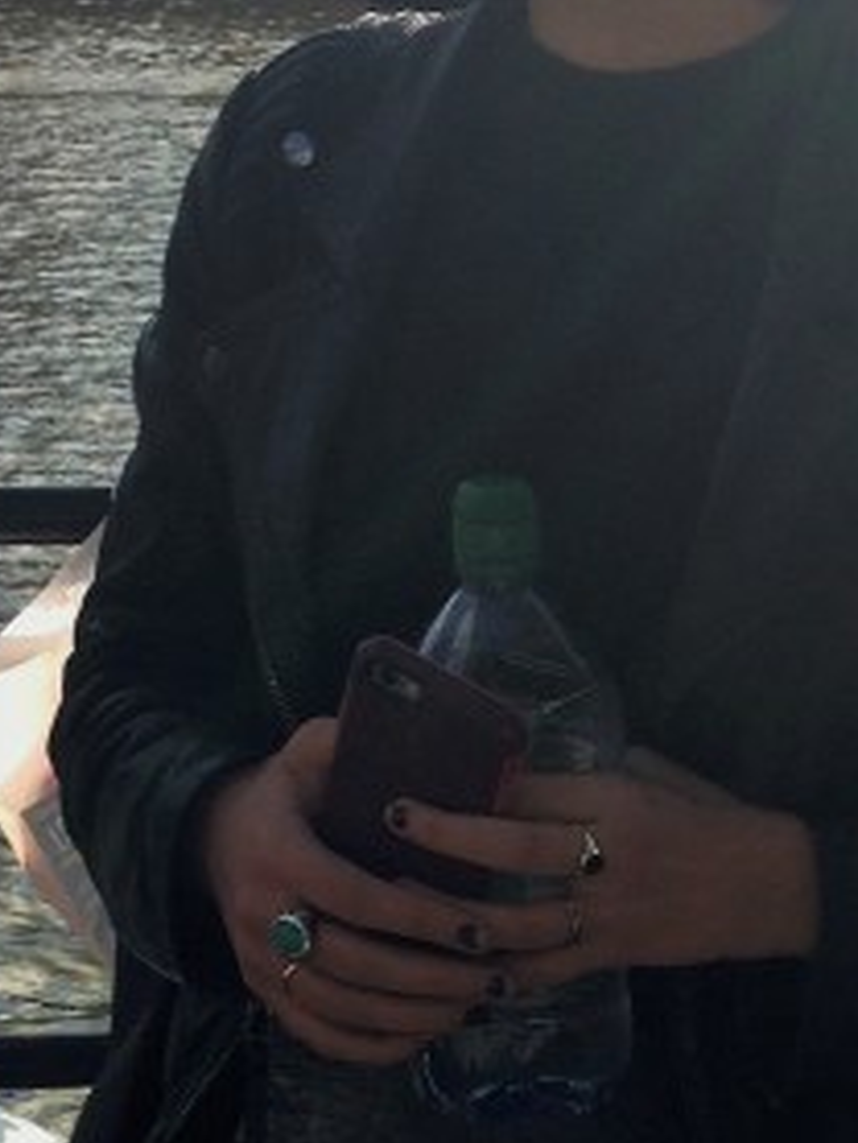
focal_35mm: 122
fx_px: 4029
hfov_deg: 12.1
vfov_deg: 15.9
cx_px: 664
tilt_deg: -17.6
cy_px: 1048
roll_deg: -1.2
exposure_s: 1/786
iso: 50
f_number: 2.4
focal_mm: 4.12
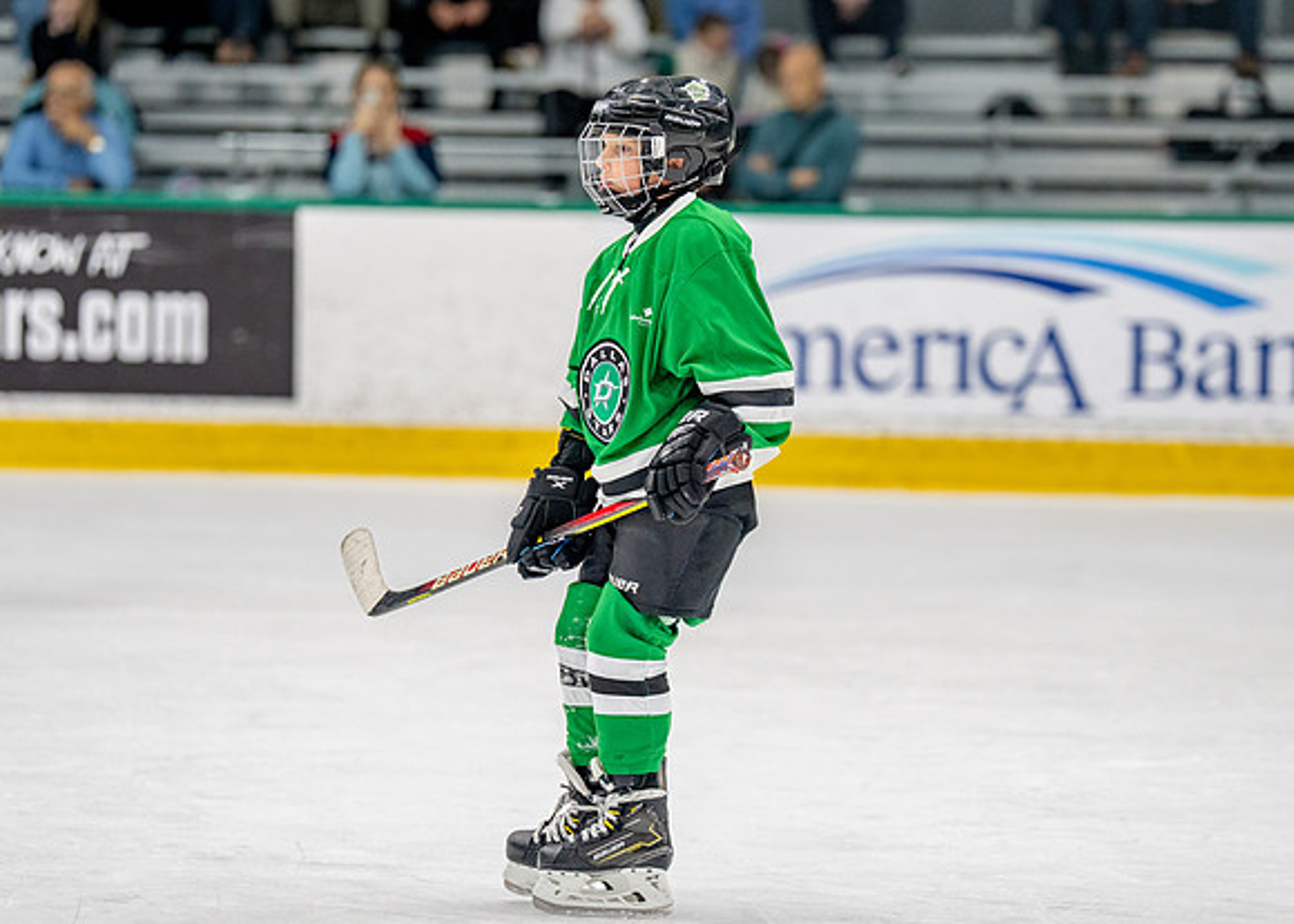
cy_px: 413
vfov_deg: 7.8
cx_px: 710
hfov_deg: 10.9
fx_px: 6799
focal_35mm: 185
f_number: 2.8
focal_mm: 141
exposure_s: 1/1250
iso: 1000
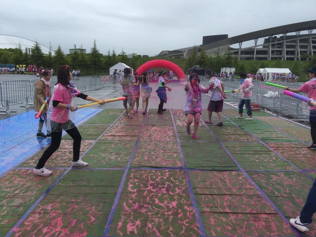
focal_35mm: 29
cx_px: 158
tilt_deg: -9.2
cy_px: 118
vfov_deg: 48.2
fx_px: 265
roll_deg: -0.9
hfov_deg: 61.7
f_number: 2.2
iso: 32
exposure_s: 1/1364
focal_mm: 4.15
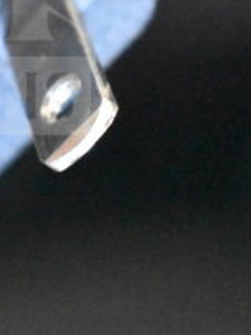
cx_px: -96
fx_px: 2308
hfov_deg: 6.2
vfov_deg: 8.3
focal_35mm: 238
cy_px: 4
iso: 18000
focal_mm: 55
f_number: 5.6
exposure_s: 1/100
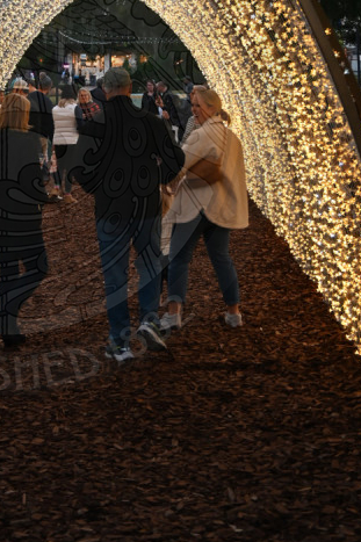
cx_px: 5
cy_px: 111
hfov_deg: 18.4
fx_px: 1084
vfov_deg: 27.5
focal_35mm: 72
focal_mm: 35
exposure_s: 1/125
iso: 500
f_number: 4.5
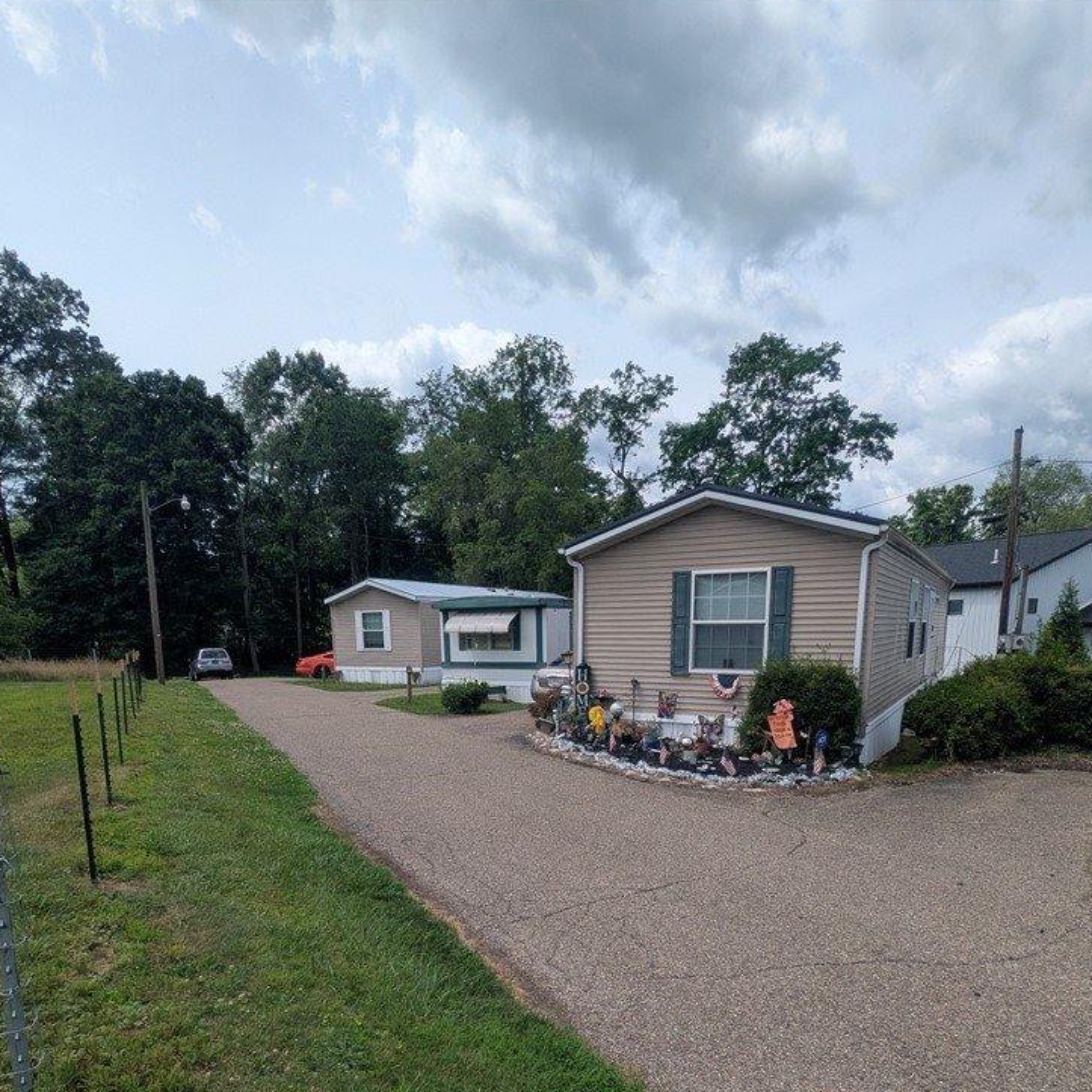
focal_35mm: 20
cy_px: 763
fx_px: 714
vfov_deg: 71.6
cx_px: 543
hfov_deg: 74.8
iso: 52
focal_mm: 2.35
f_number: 2.2
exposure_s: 1/2160
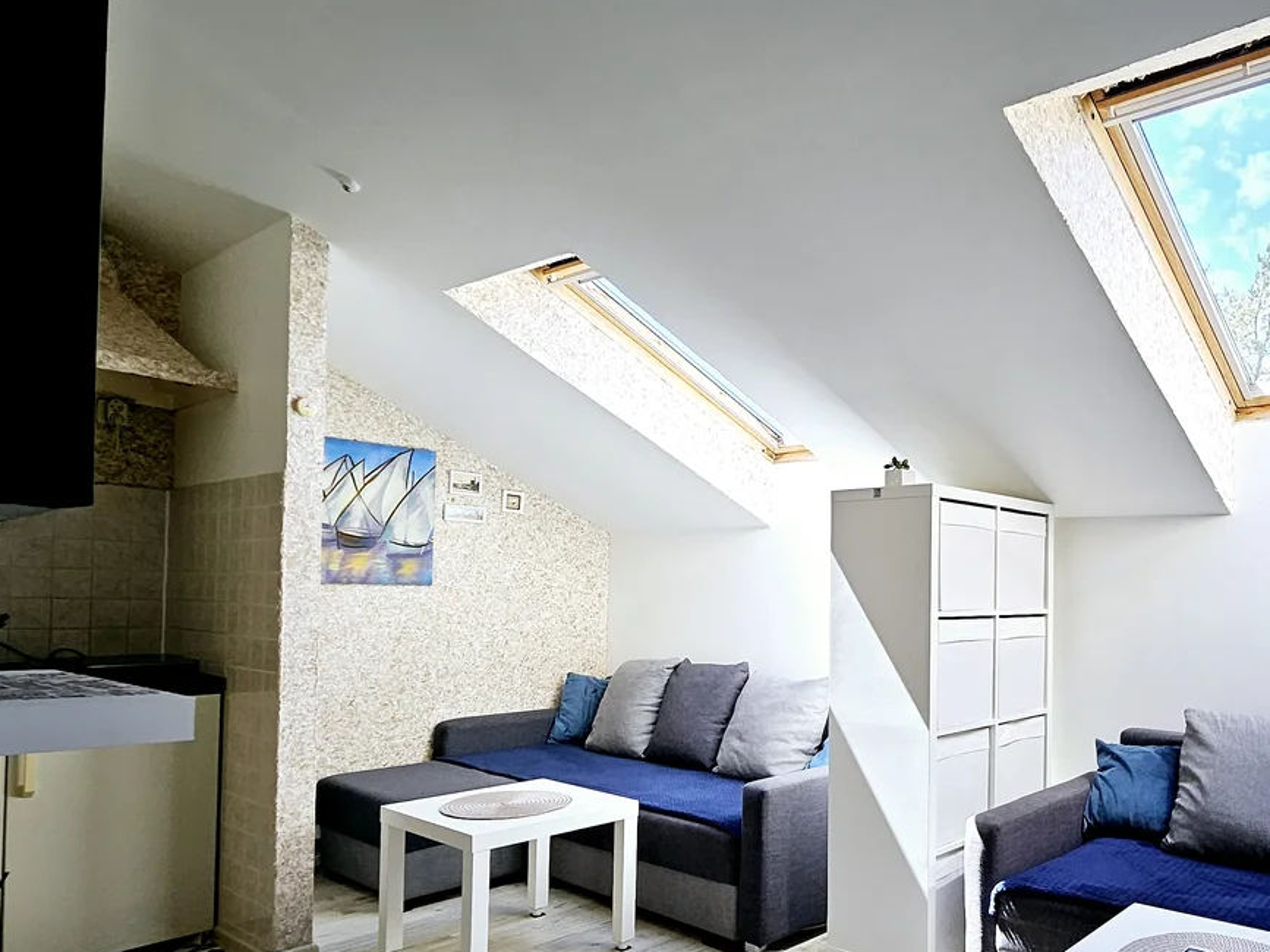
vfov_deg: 56.2
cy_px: 592
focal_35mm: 24
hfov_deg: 67.4
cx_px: 942
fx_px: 880
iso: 32
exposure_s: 1/105
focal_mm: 1.74
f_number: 2.2
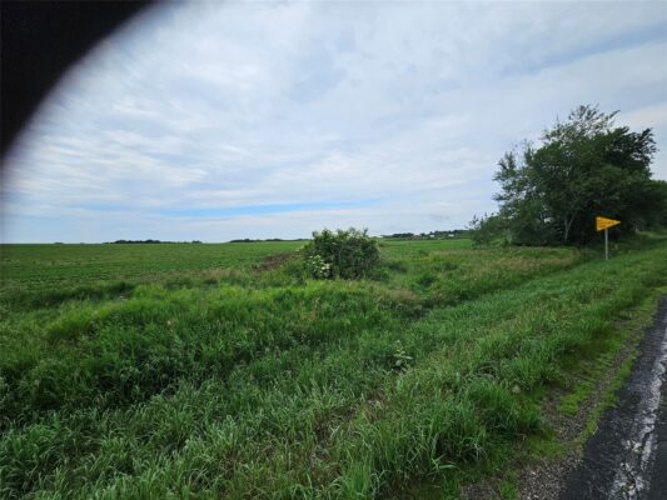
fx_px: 251
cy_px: 250
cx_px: 334
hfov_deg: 106.2
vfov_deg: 89.9
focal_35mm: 13
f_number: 2.2
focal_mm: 2.2
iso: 50
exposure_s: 1/2671
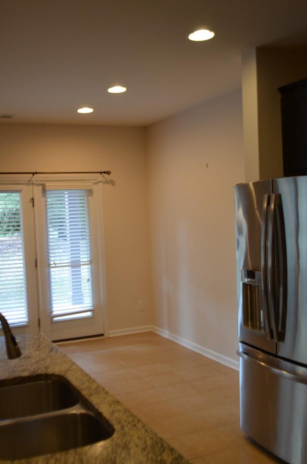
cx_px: 144
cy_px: 258
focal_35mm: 37
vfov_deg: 51.9
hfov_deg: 35.8
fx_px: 476
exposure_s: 1/60
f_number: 4
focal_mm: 18
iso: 450
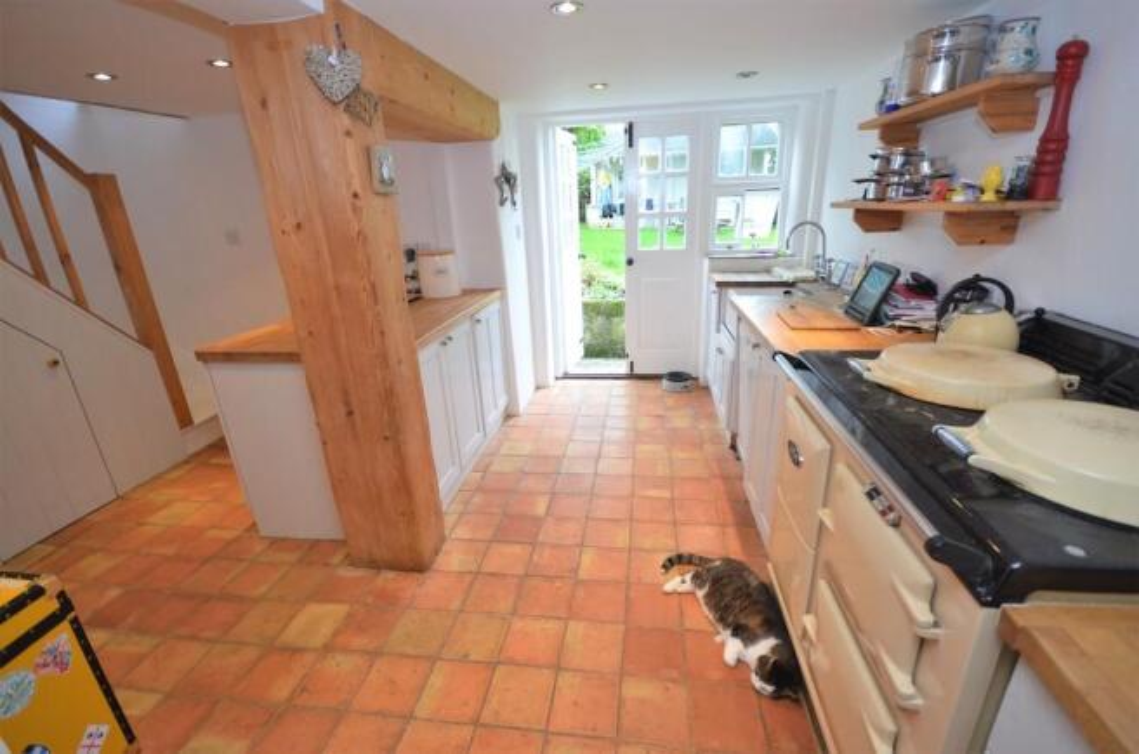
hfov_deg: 100.5
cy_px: 377
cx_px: 570
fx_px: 473
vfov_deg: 77.0
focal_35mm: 15
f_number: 4
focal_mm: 10
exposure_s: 1/60
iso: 800
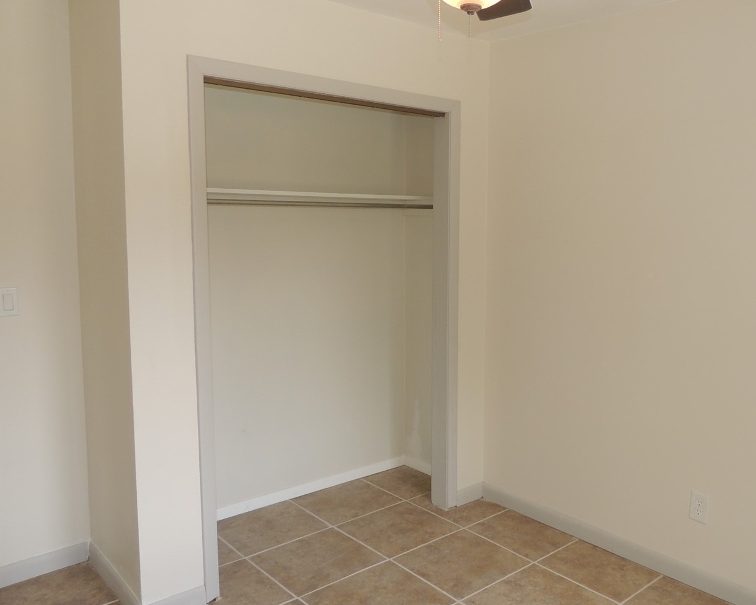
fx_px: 671
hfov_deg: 57.9
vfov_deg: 48.5
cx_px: 482
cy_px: 289
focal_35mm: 30
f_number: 3
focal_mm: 4.3
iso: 100
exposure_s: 1/50
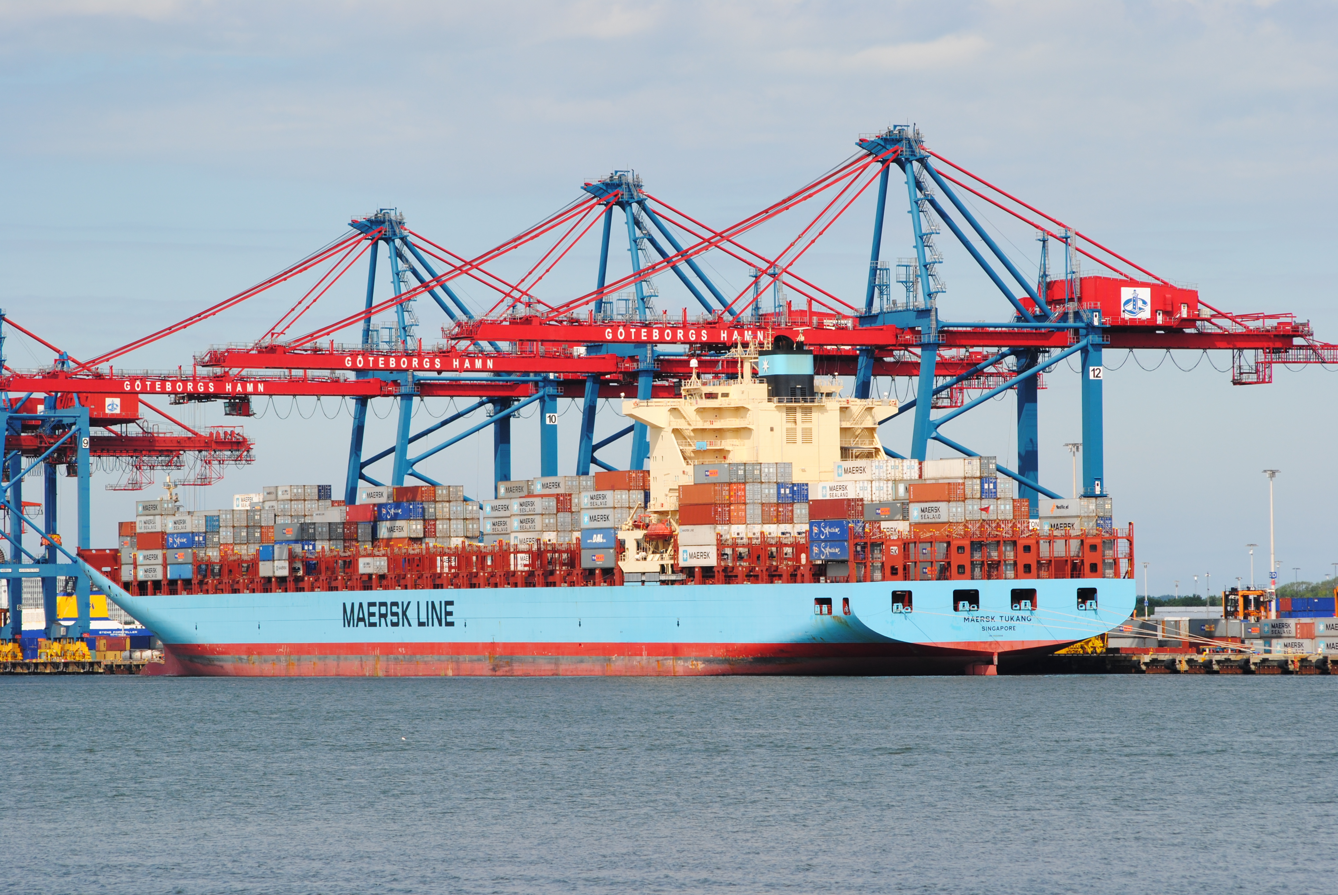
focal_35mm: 183
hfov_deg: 11.2
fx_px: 6810
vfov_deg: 7.5
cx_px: 669
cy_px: 448
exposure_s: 1/500
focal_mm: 122
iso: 100
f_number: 5.6
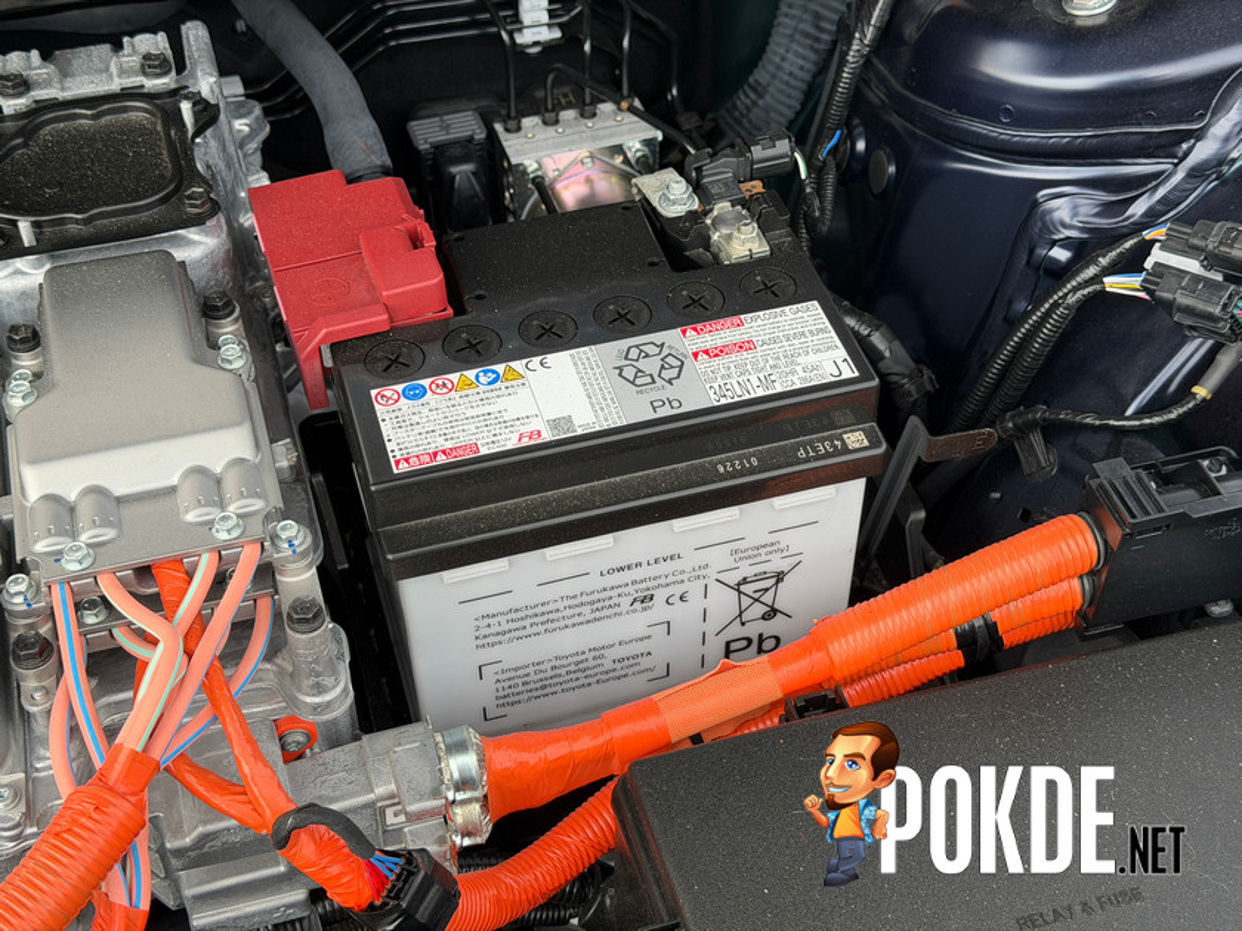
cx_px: 621
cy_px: 466
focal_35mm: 48
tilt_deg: -44.6
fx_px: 1722
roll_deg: +0.3
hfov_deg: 39.7
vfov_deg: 30.3
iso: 64
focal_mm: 6.76
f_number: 1.78
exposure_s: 1/545
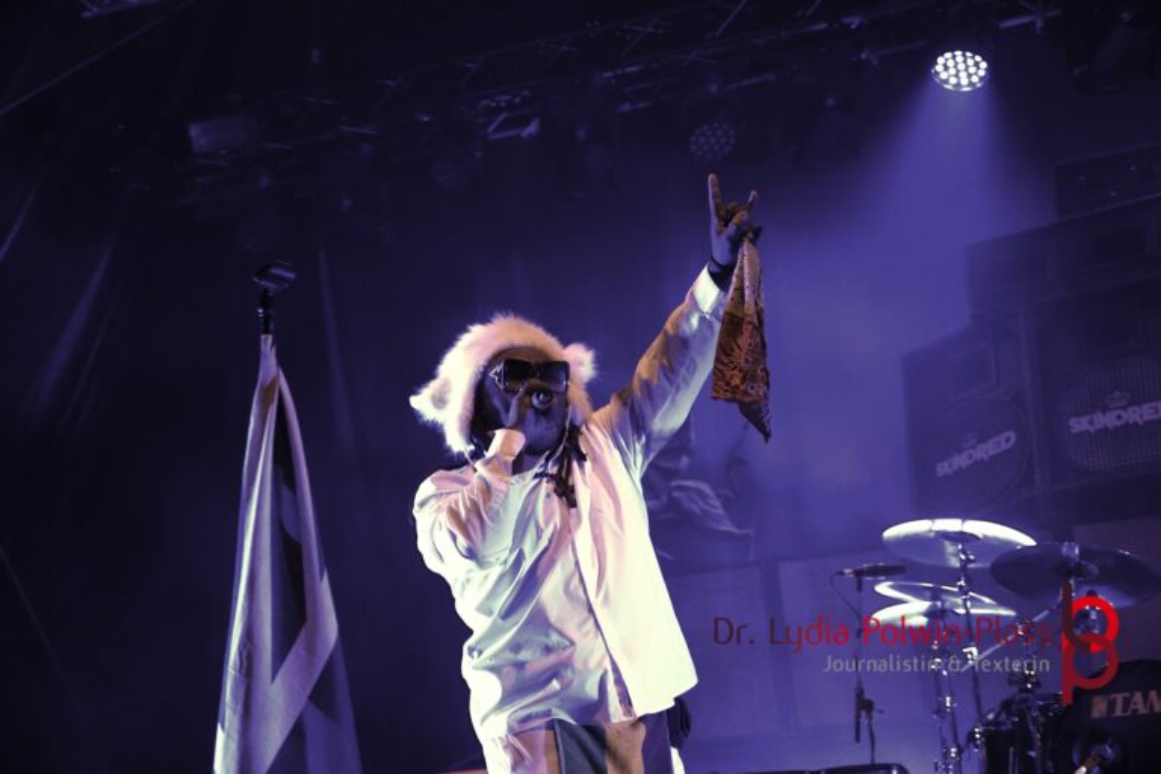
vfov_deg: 23.2
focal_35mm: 58
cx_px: 580
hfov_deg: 34.2
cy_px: 387
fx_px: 1886
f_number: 4.5
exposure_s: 1/160
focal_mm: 39
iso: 4000
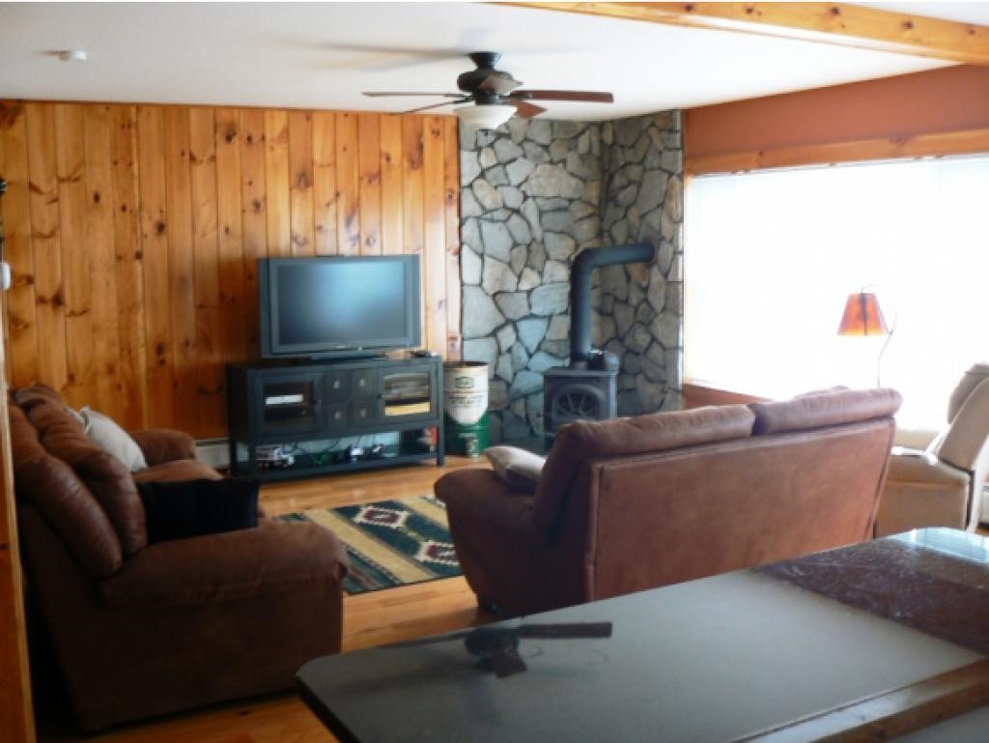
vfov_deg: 39.7
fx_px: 1029
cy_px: 372
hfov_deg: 51.3
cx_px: 494
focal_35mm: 36
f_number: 2.8
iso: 80
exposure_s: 1/30
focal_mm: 6
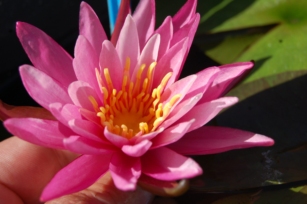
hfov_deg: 27.0
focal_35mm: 75
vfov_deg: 18.1
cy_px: 102
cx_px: 154
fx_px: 639
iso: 200
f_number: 10
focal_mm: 50
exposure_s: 1/400
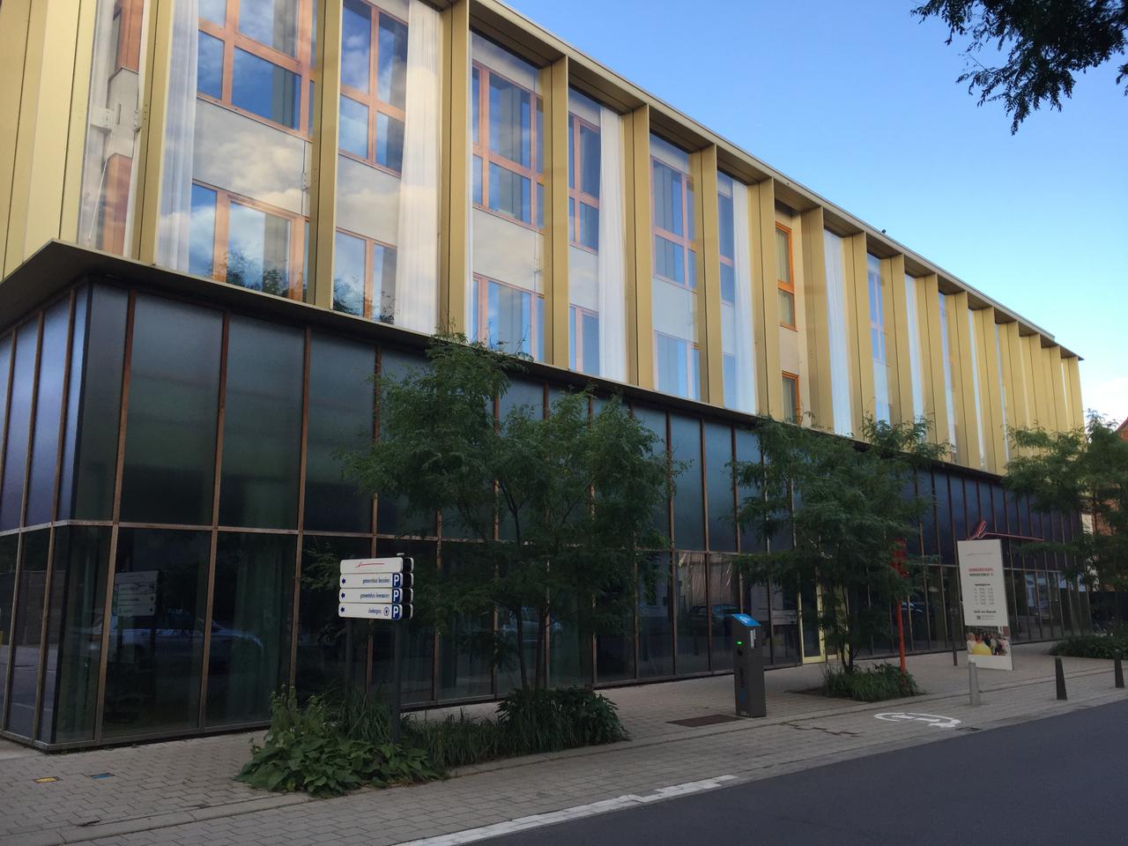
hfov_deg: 61.7
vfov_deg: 48.2
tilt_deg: +9.6
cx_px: 564
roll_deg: -1.4
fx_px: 945
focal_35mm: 29
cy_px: 423
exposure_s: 1/299
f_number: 2.2
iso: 32
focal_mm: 4.15
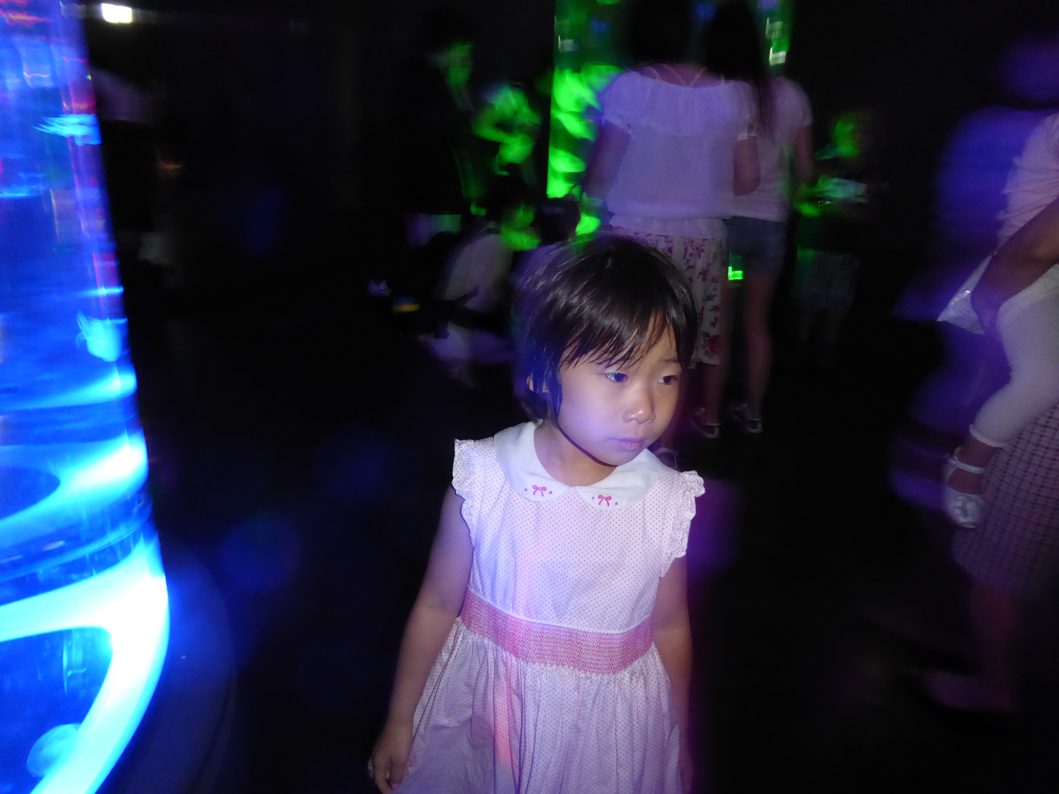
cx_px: 530
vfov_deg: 54.9
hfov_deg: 69.4
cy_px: 397
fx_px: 765
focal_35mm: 25
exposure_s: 1/8
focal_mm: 4.3
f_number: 3.3
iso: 800
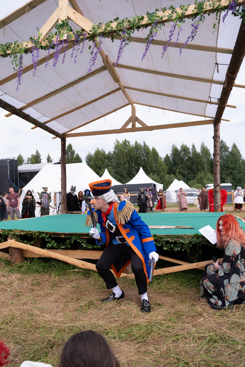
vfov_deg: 65.5
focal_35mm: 28
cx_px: 122
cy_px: 184
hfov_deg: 46.4
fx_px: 286
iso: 160
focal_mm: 18.7
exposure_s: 1/1250
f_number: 2.8
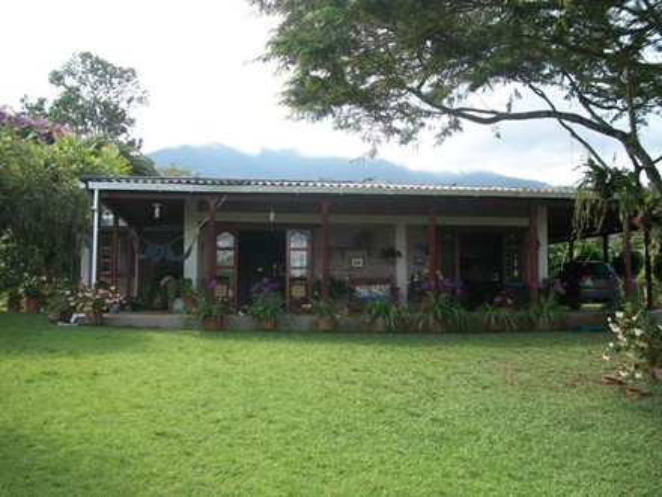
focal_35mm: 32
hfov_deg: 56.8
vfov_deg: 44.2
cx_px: 331
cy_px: 248
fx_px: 612
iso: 80
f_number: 2.9
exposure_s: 1/250
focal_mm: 5.7
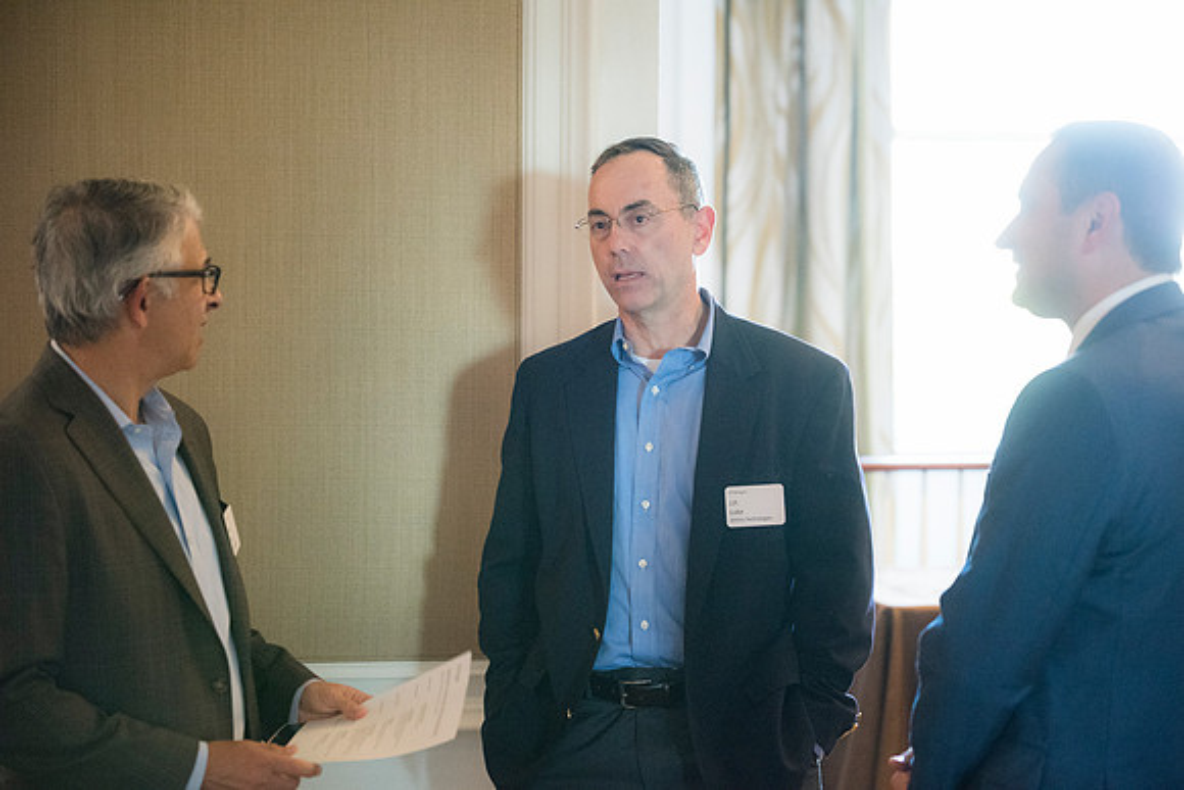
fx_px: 2303
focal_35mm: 70
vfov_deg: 19.5
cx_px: 592
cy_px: 395
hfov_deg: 28.8
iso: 5600
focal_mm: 70
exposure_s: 1/125
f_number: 2.8
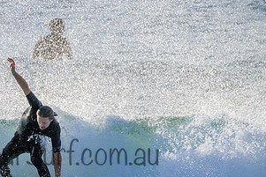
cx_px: 65
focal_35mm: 1544
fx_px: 11413
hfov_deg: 1.3
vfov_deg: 0.9
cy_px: 145
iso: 720
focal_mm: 800
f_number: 11
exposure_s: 1/2000
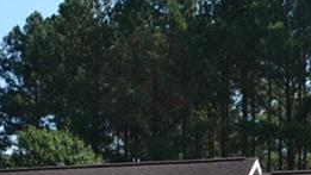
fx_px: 916
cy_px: 213
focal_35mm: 111
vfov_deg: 10.7
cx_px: -2
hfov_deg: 18.7
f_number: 7.1
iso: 100
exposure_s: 1/200
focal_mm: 18
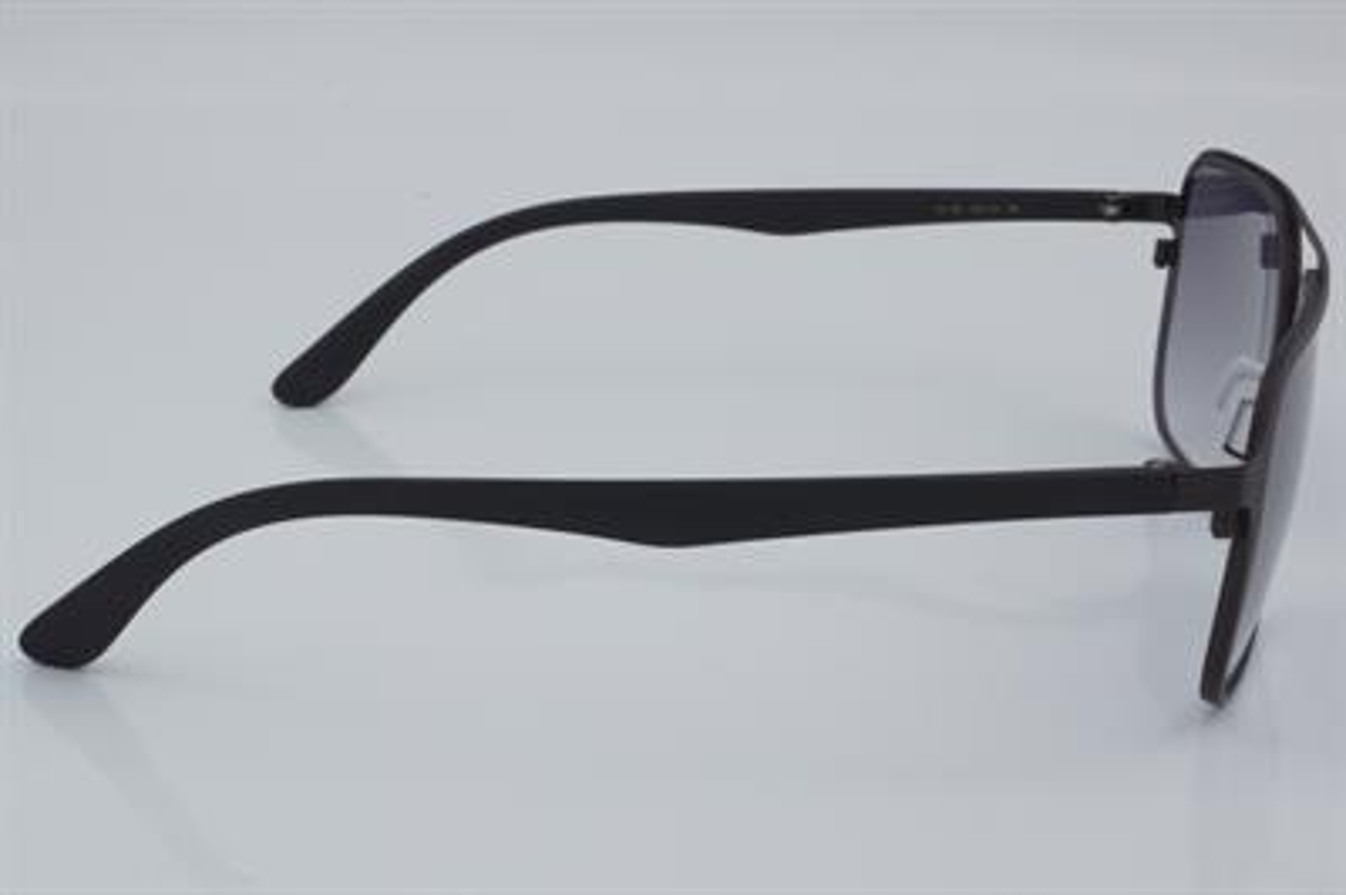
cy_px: 448
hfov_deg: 27.0
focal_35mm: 75
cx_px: 673
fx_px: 2802
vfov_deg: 18.2
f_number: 32
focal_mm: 50
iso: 100
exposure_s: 1/4
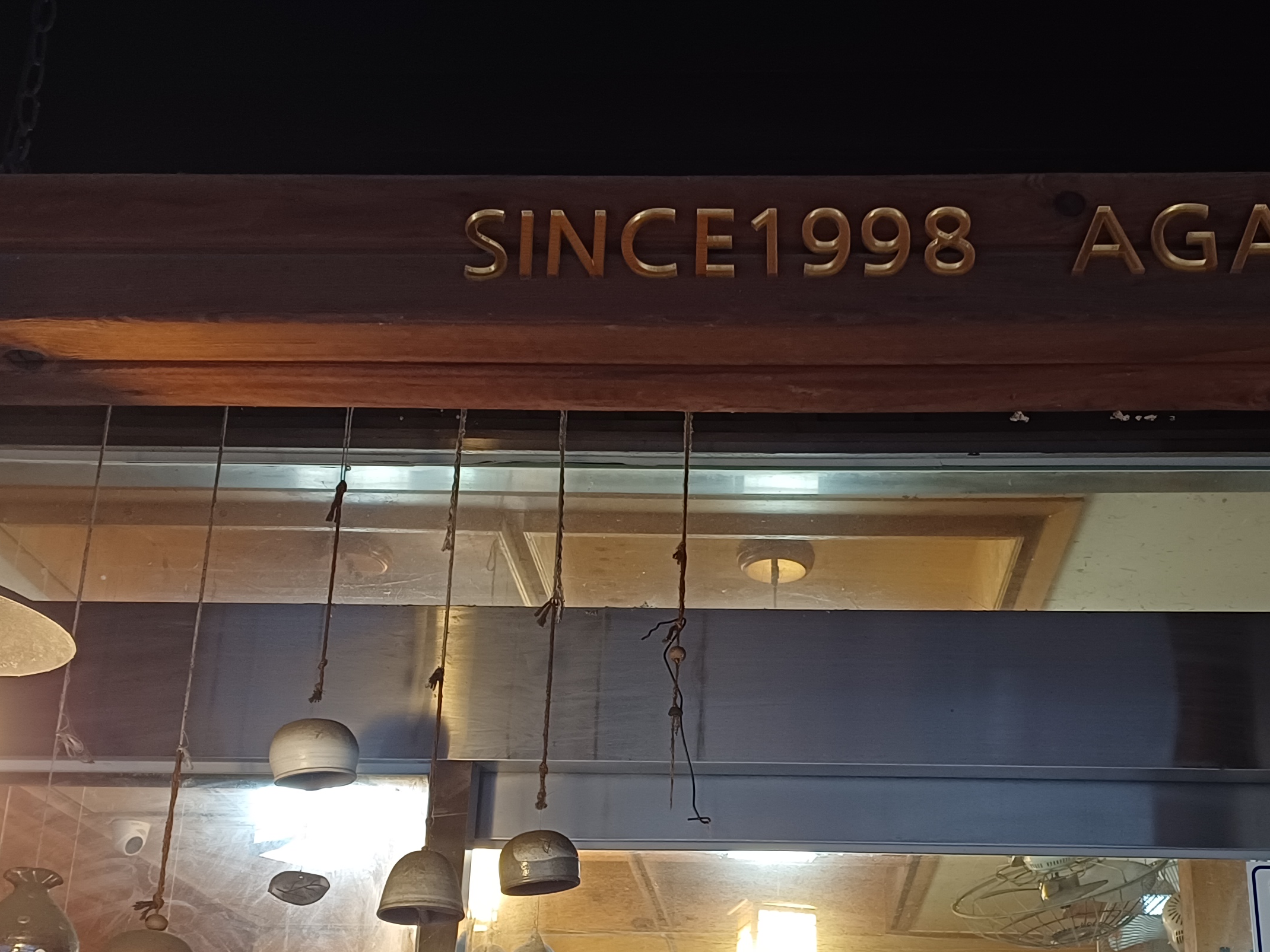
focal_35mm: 43
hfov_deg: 43.6
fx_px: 1578
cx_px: 763
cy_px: 725
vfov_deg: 32.9
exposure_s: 1/33.3
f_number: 1.8
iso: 250
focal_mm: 5.06
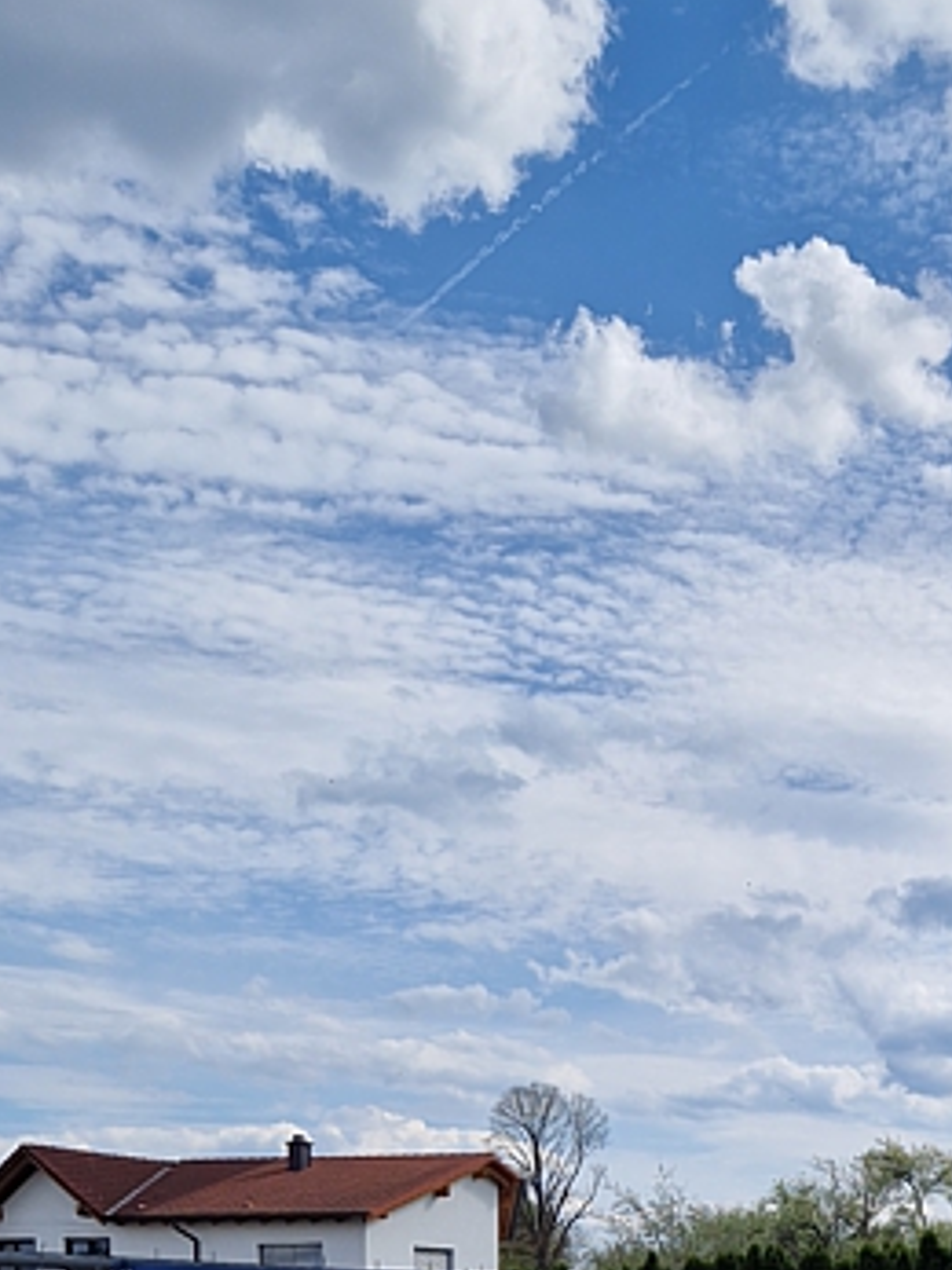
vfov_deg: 31.9
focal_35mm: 53
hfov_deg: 25.8
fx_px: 1945
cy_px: 1405
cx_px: 1003
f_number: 1.8
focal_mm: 5.4
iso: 50
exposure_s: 1/2680
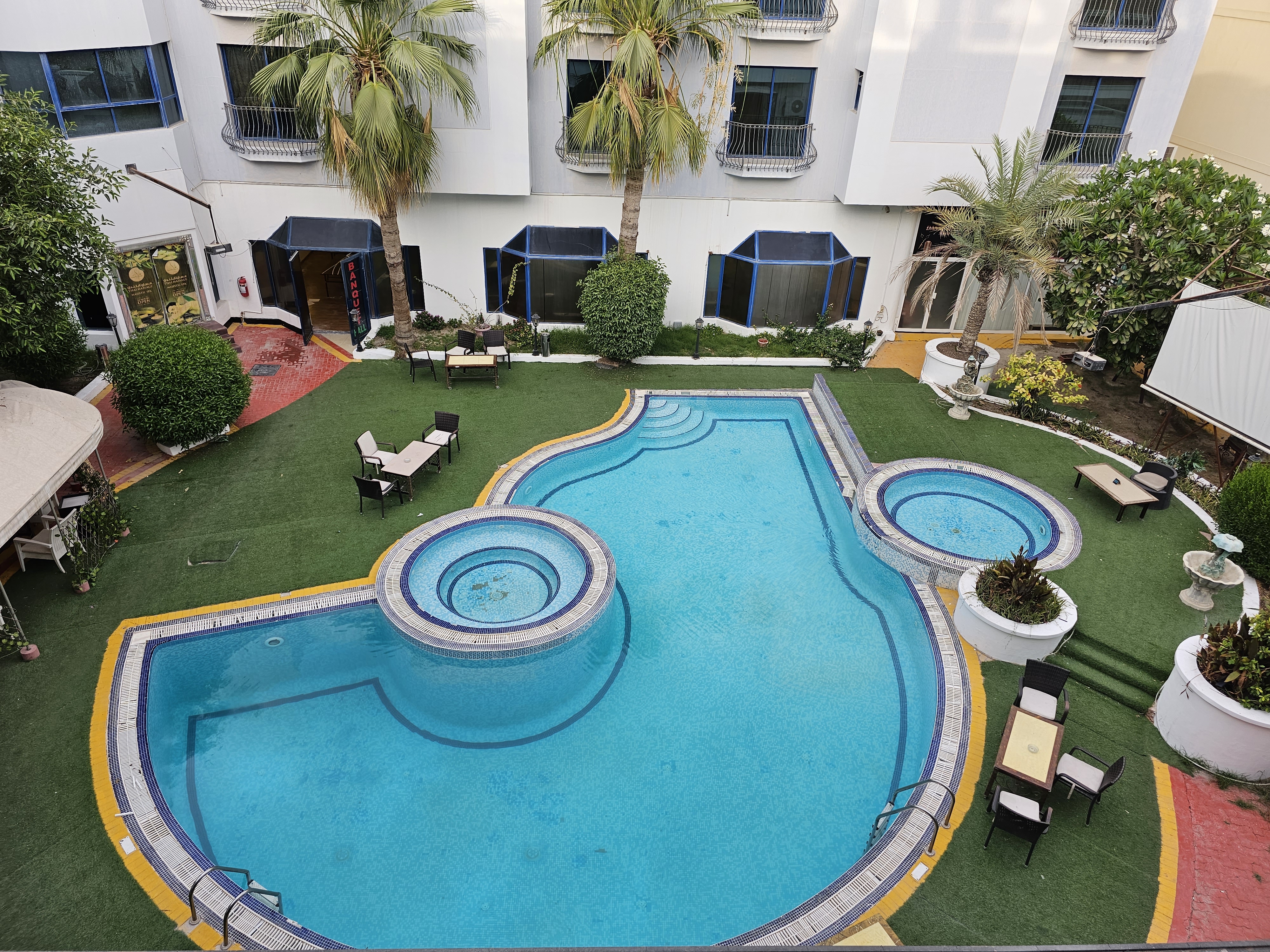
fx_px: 844
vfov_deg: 58.9
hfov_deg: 73.9
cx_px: 635
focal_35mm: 23
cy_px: 476
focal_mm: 6.3
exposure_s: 1/180
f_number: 1.7
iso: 25
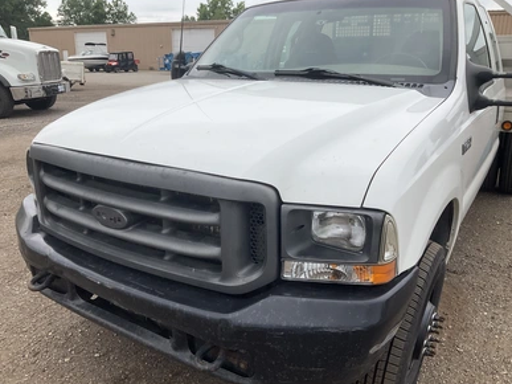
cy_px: 189
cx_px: 253
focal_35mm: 30
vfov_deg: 46.8
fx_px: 444
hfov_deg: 60.0
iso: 25
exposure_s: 1/1076
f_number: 1.8
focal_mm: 3
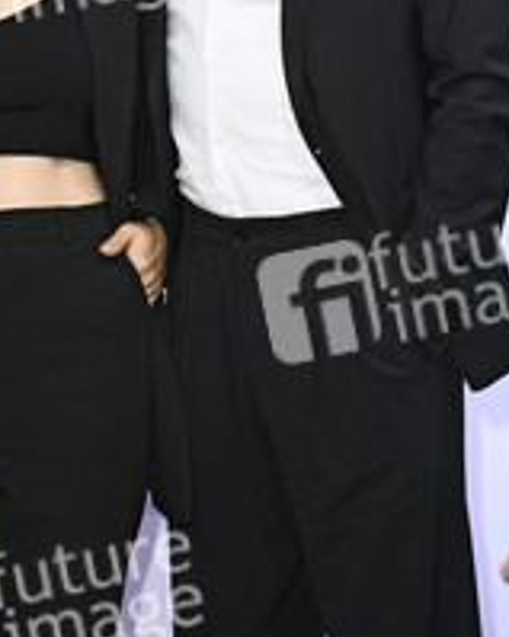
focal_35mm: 113
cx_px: 131
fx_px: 2129
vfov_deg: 16.9
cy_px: 128
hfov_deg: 13.6
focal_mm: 60
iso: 400
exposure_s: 1/250
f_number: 6.3
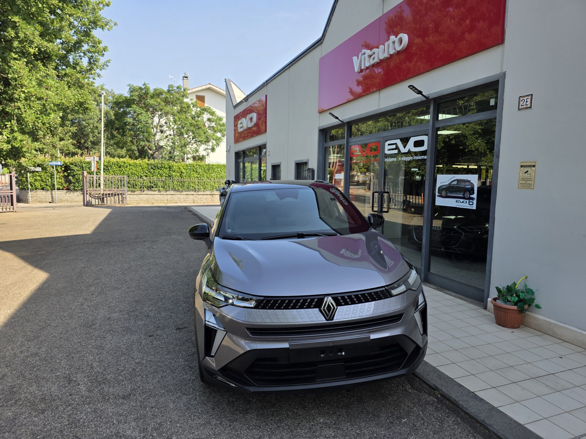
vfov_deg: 58.9
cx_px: 293
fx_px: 389
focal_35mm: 23
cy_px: 220
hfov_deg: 73.9
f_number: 1.7
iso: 80
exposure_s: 1/1829
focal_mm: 6.3
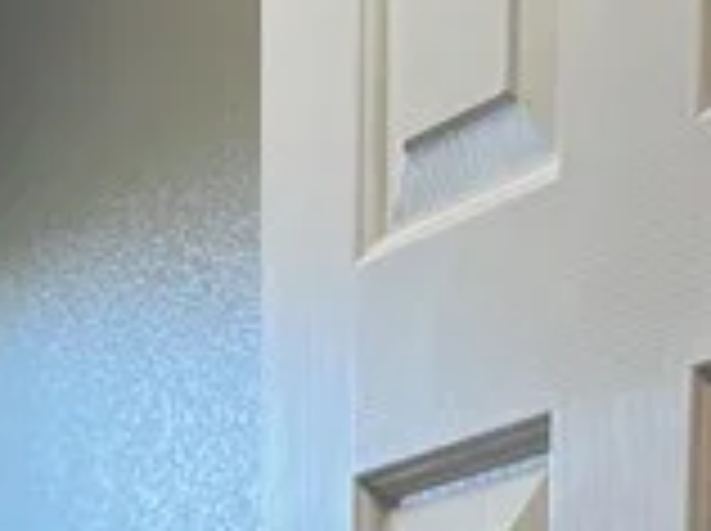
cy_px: 1688
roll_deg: -1.8
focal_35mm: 169
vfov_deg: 7.5
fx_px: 3466
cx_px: 711
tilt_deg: -9.3
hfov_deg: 11.6
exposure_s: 1/120
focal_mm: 5.7
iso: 64
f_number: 1.5
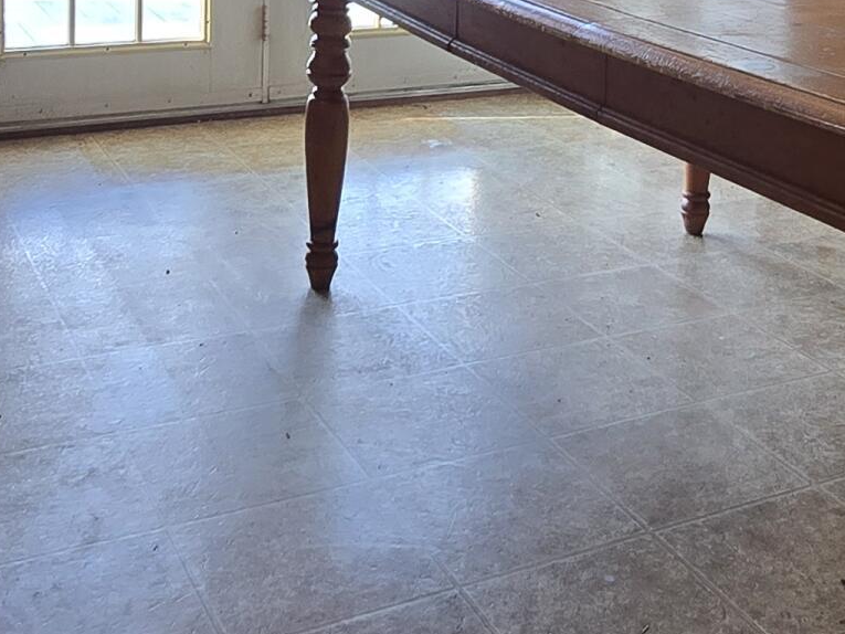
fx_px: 1245
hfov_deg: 37.1
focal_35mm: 51
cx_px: 567
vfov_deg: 26.0
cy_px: -95
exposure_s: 1/60
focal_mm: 2.2
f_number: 2.2
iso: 100
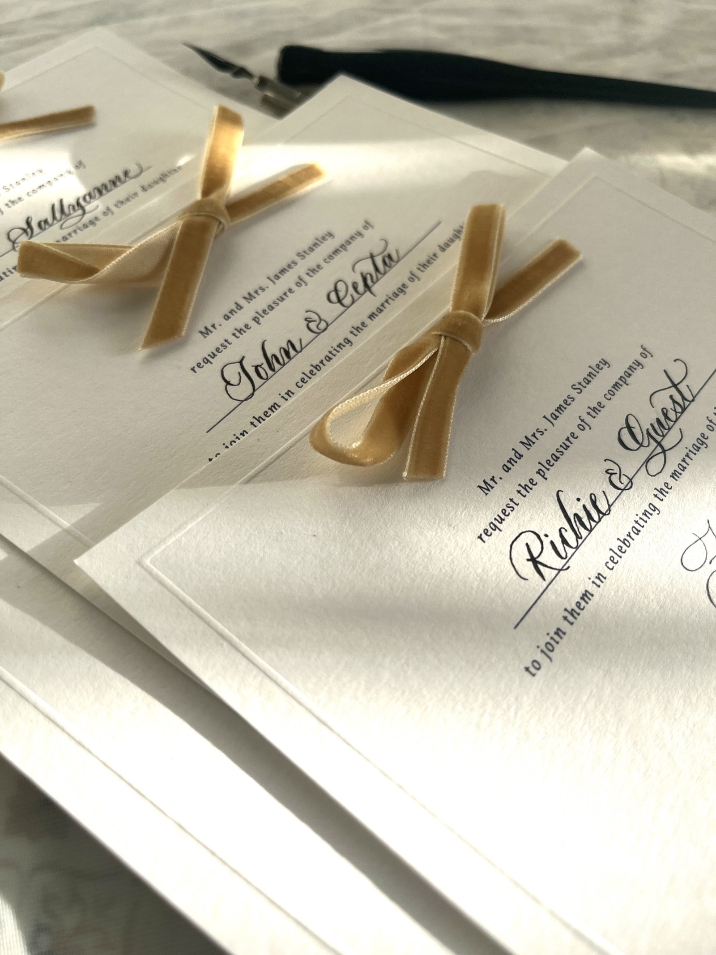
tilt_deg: -52.6
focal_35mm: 26
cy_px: 478
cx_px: 358
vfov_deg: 67.3
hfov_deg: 53.1
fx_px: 717
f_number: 1.6
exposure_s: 1/845
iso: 50
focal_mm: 5.1
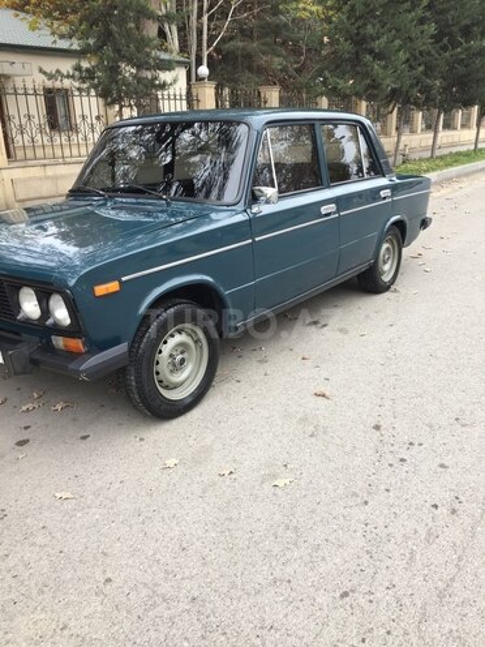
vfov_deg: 61.7
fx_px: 542
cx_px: 242
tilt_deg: -19.5
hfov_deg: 48.2
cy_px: 324
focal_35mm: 29
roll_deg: +1.4
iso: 32
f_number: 2.2
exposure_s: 1/115
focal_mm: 4.15
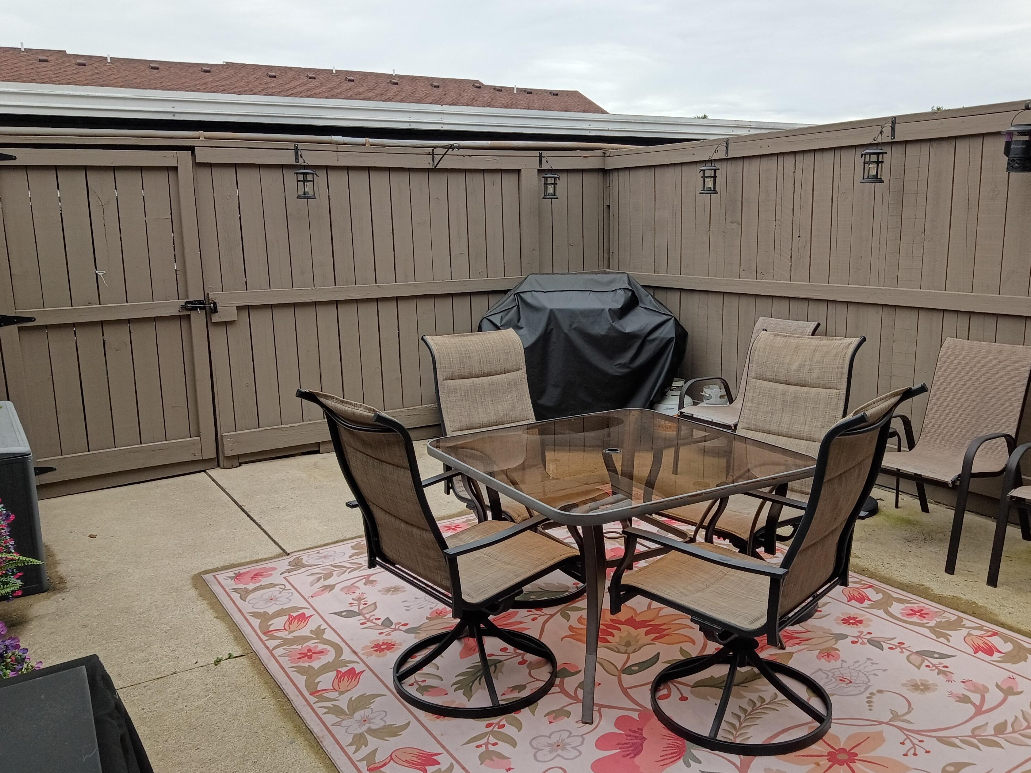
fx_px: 864
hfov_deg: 61.7
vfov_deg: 48.2
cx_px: 520
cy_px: 388
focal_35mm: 29
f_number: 2.2
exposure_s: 1/120
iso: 195
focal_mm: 3.42
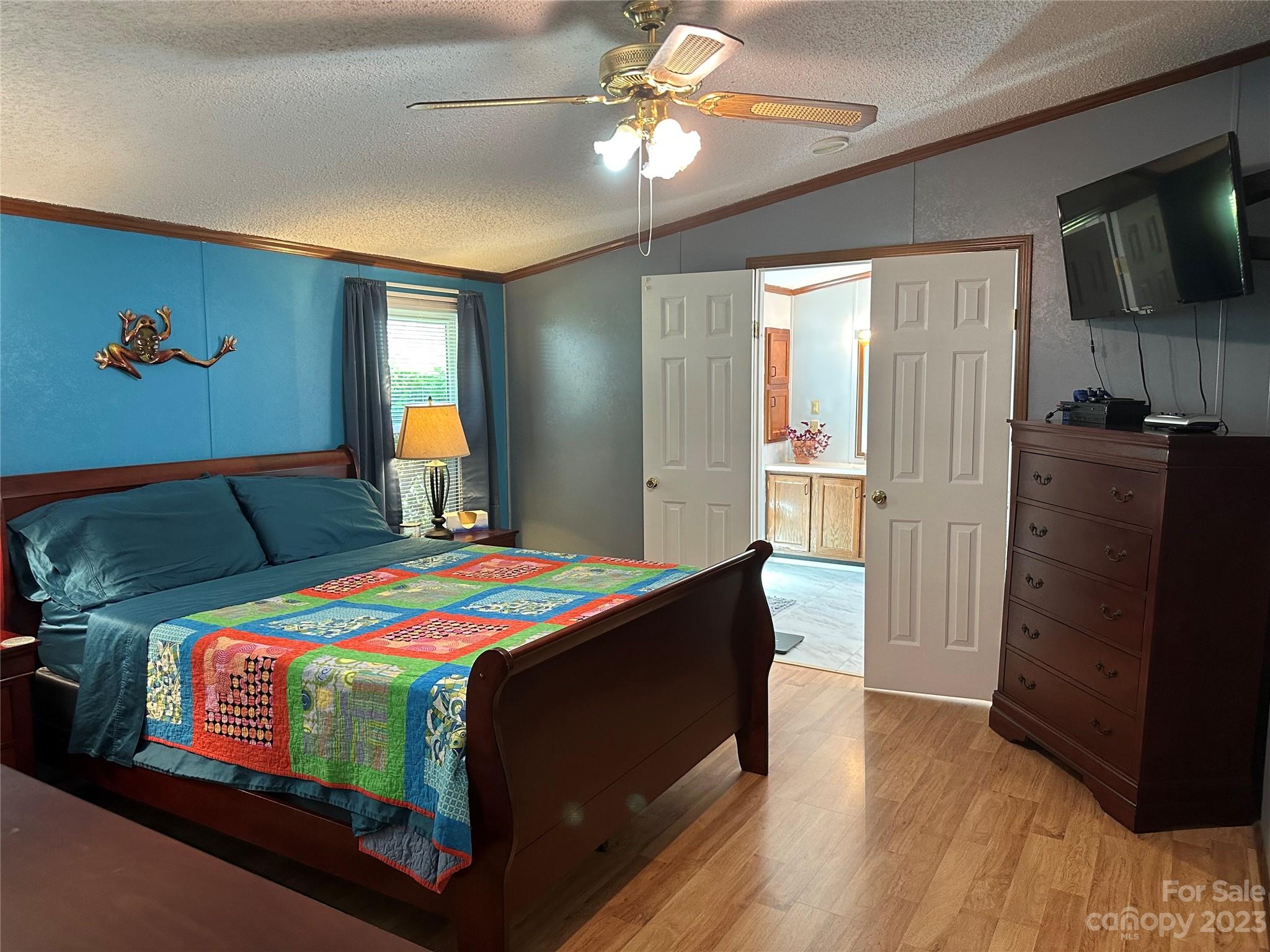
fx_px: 881
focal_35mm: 24
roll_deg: +0.3
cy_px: 476
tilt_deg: -6.3
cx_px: 635
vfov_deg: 56.8
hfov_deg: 71.6
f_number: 1.78
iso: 320
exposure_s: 1/60
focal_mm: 6.86
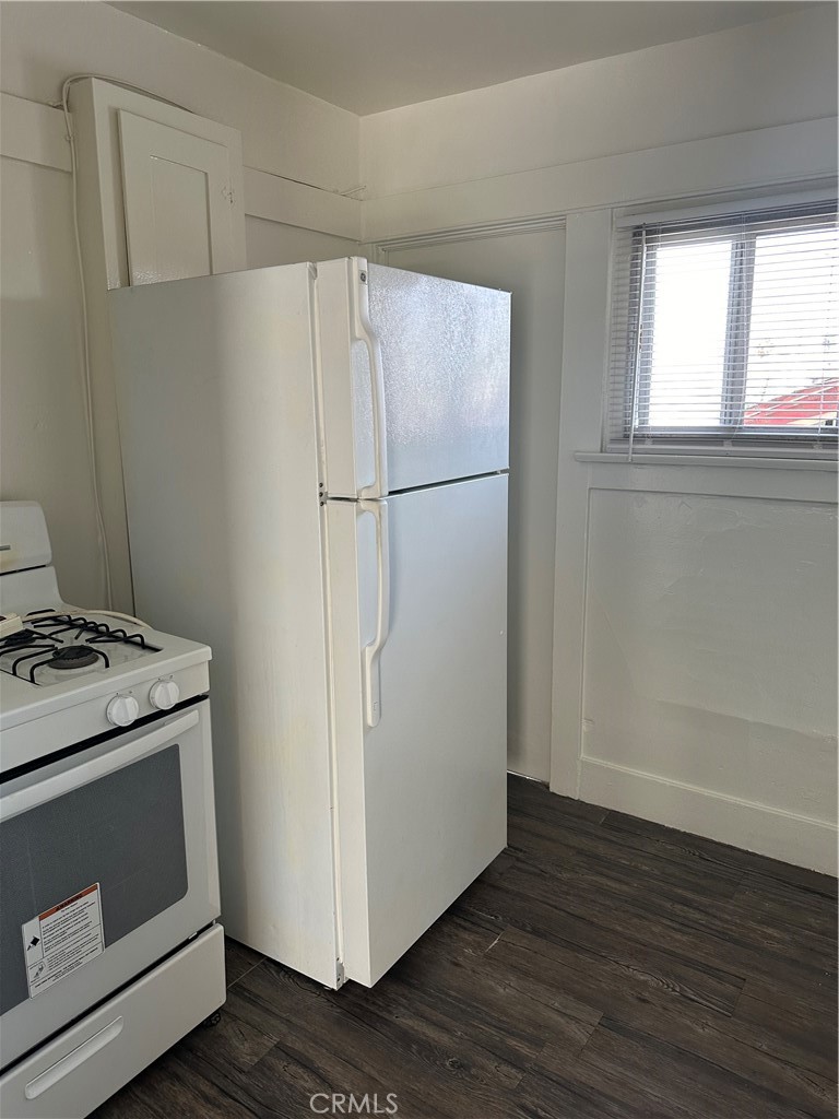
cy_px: 560
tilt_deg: -11.3
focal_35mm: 24
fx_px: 776
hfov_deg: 56.8
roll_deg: -0.8
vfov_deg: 71.6
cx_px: 420
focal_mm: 6.86
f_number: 1.78
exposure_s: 1/121
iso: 160
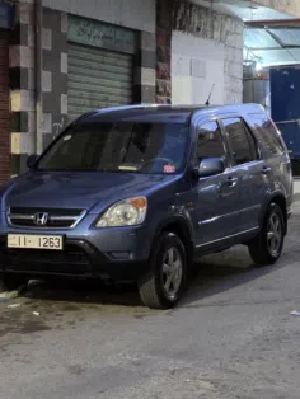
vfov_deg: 16.8
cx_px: 107
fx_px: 1350
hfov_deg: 12.7
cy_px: 262
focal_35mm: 117
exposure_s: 1/33.3
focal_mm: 7.9
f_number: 2.4
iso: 1250
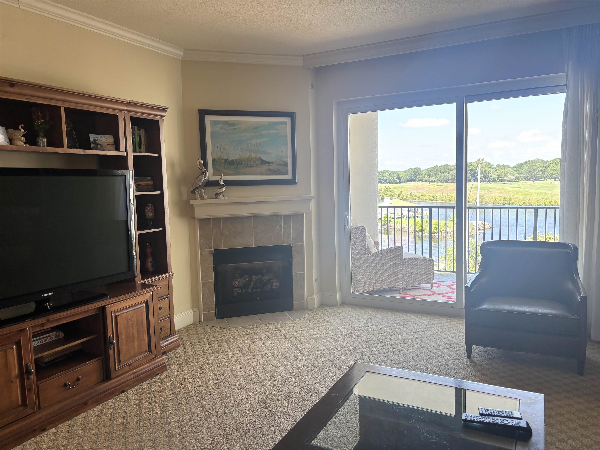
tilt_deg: -5.2
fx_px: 451
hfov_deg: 67.3
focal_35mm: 26
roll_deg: +1.5
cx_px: 300
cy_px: 225
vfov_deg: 53.1
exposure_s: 1/121
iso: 50
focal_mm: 5.96
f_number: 1.6
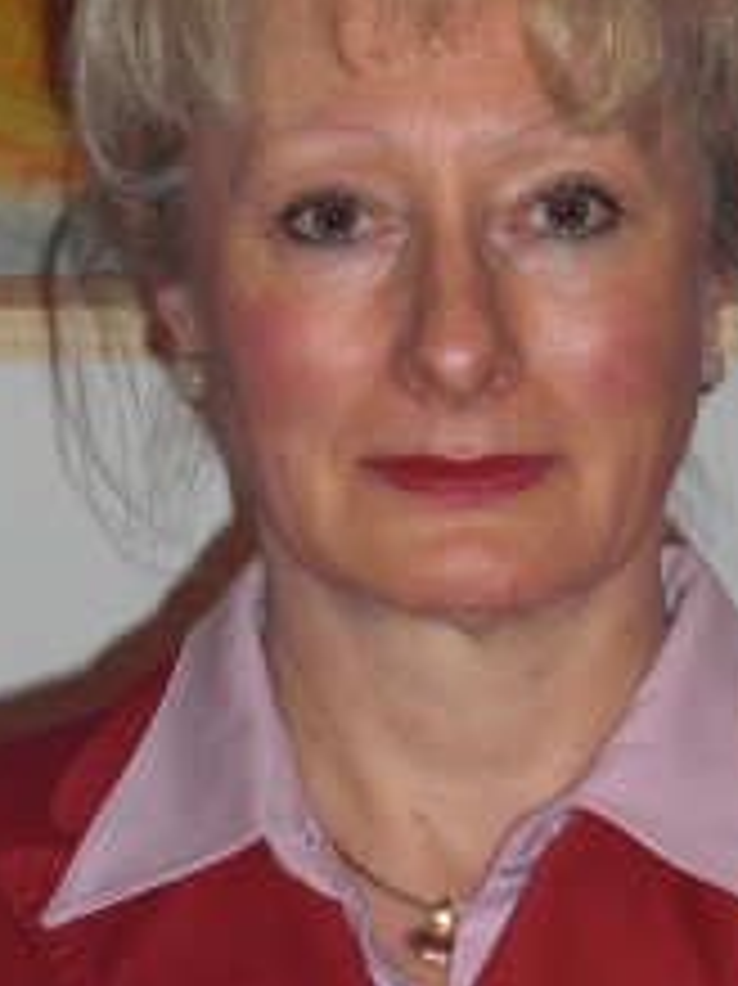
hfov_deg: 7.2
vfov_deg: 9.6
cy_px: 311
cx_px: 400
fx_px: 5833
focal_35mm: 205
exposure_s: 1/60
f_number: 5.8
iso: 200
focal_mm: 19.6
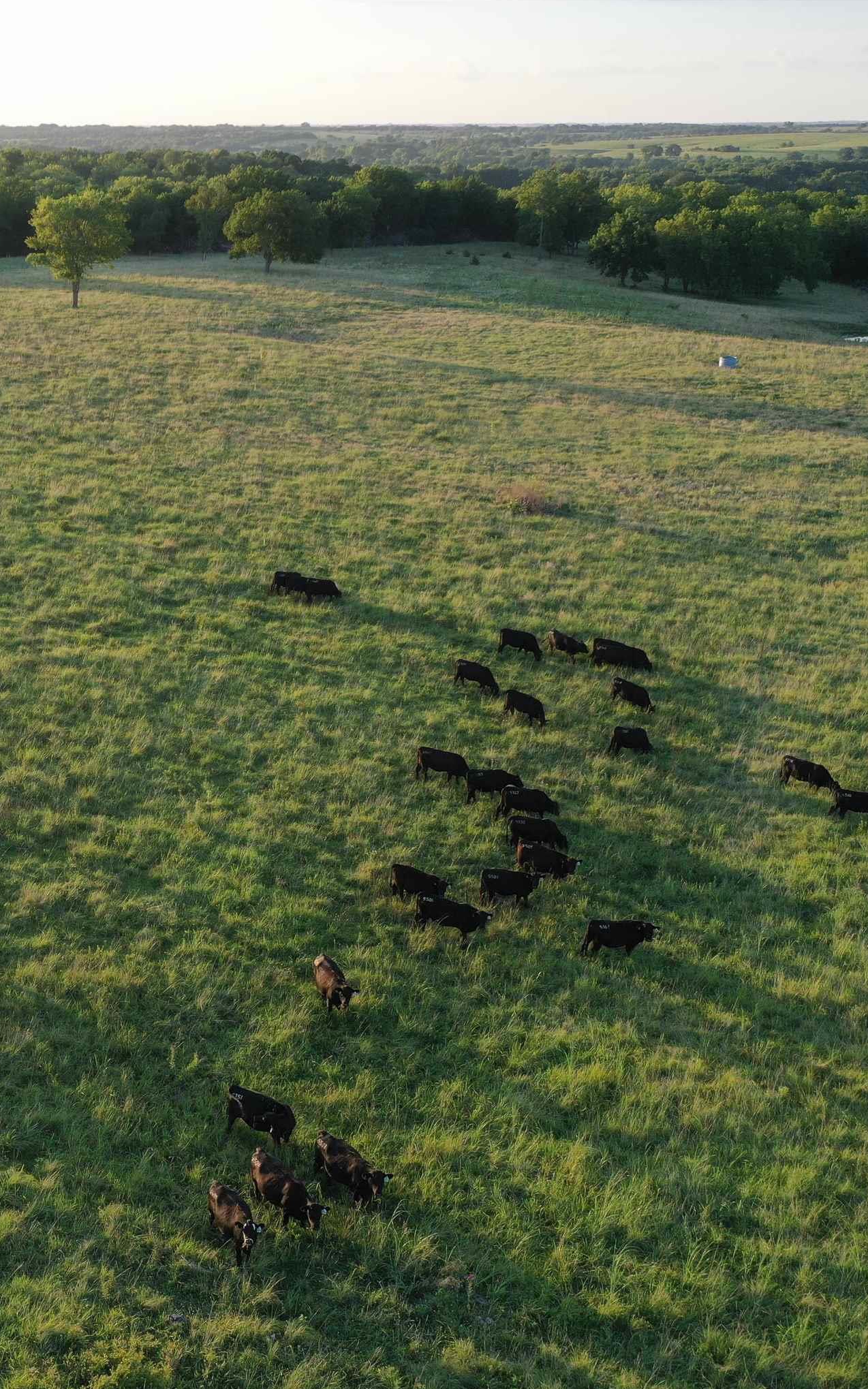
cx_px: 22
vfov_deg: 46.2
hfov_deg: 28.2
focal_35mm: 43
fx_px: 1628
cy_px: 693
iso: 100
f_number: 4.5
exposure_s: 1/160
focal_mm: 10.26
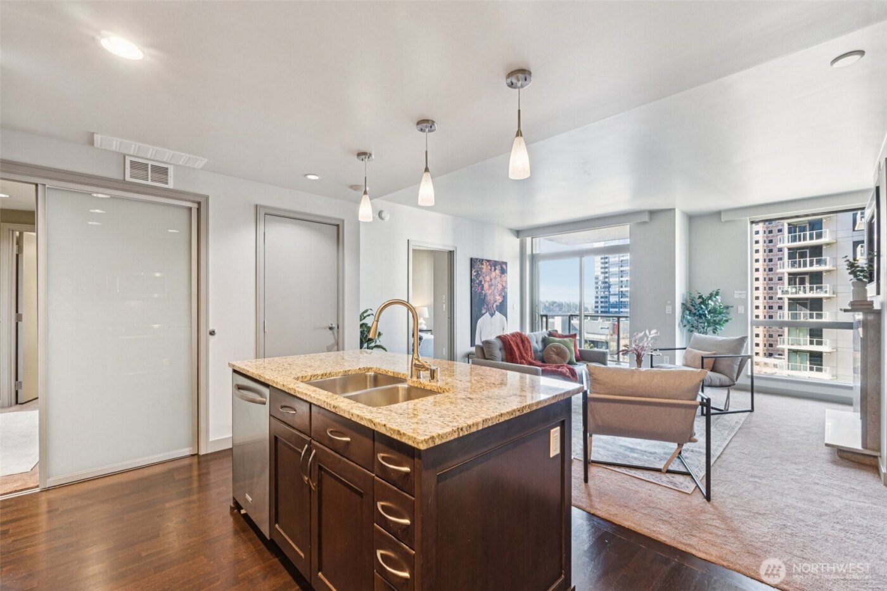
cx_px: 444
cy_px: 296
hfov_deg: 100.4
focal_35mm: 15
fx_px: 370
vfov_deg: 77.3
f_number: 9
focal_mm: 10
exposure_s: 1/2.5
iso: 200
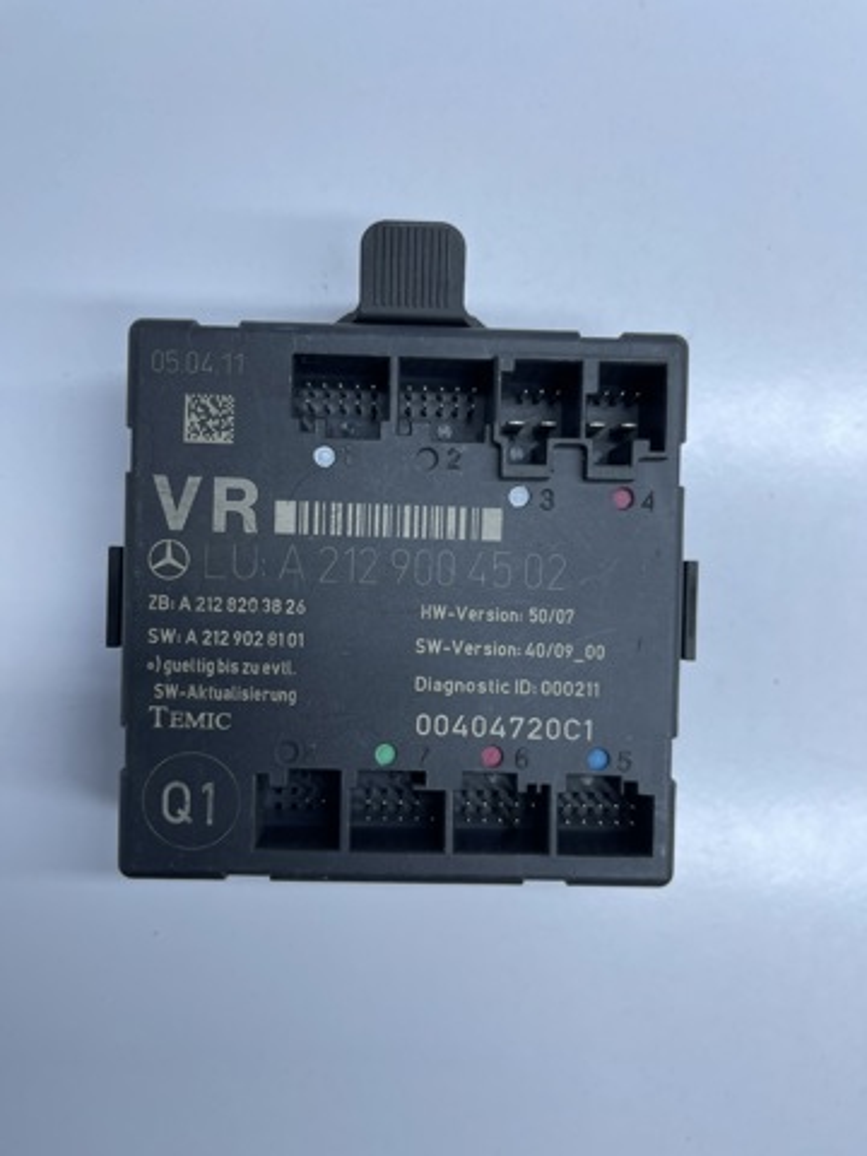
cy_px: 578
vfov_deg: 69.4
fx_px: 835
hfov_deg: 54.9
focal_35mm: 25
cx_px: 434
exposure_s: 1/750
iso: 32
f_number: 1.6
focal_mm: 5.1
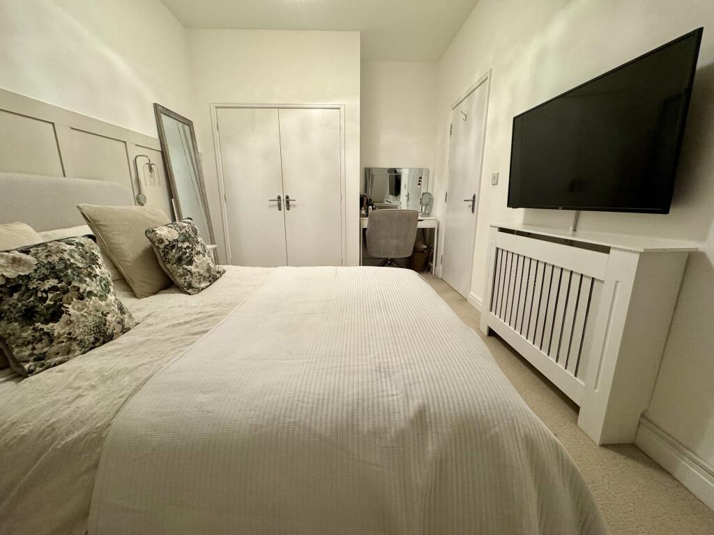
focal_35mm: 14
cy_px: 268
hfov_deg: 102.1
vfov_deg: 85.7
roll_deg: +0.3
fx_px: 289
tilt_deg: -12.6
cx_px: 357
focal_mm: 2.22
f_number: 2.2
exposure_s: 1/50
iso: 250
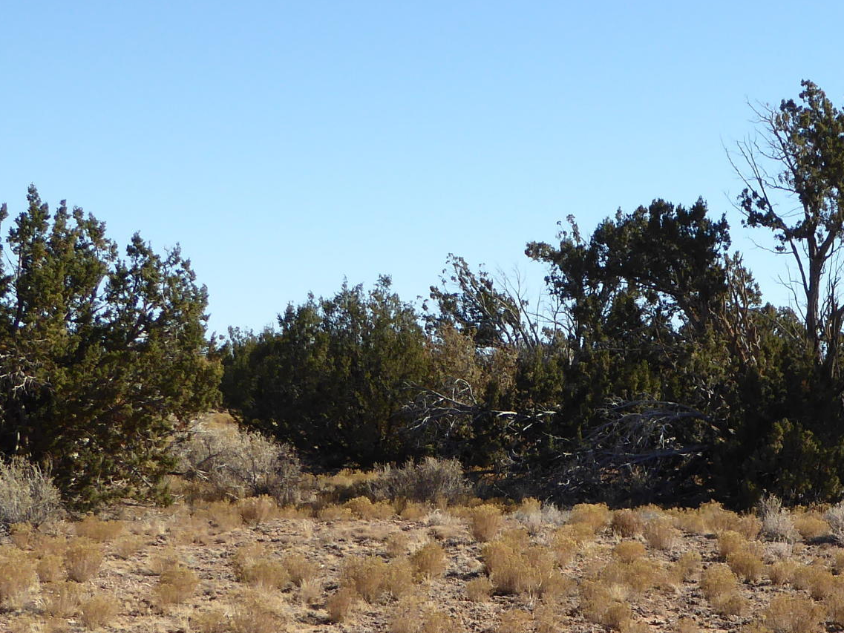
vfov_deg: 15.4
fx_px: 2317
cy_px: 541
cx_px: 693
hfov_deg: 20.4
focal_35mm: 95
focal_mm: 6.3
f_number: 3.7
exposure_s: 1/800
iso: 100
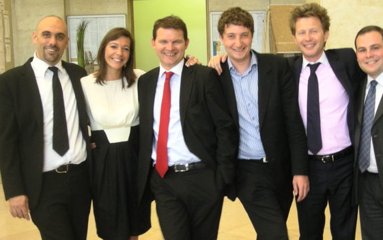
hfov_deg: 34.4
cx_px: 229
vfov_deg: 22.0
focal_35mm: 59
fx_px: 616
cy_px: 126
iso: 170
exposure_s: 1/8
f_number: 3.1
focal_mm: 7.1
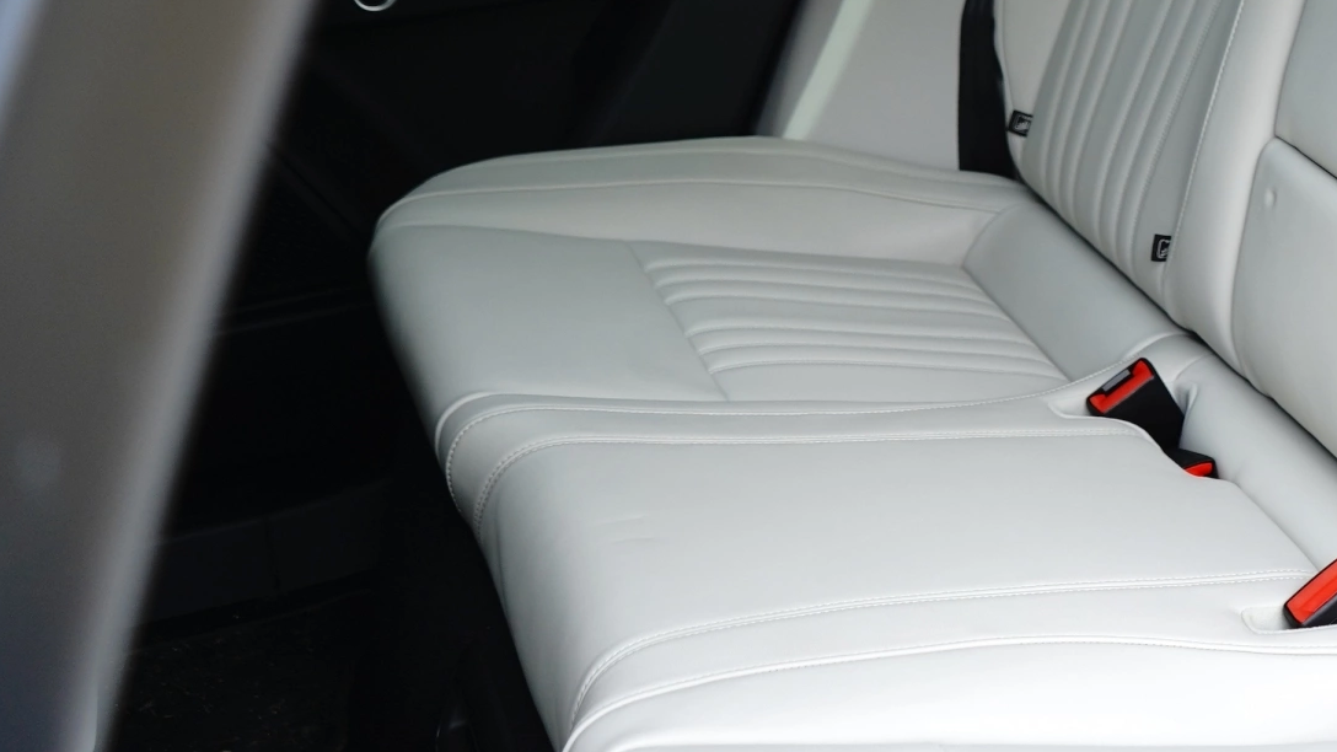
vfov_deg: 17.5
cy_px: -43
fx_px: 2375
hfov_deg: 29.4
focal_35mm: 67
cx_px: 1333
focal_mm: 29
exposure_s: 1/500
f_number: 4
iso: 400
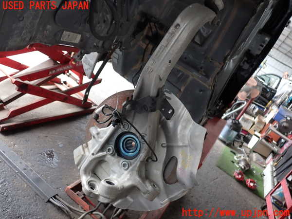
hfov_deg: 60.0
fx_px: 253
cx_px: 146
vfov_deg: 46.8
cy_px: 110
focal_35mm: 30
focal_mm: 5.4
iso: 125
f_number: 2.3
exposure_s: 1/60
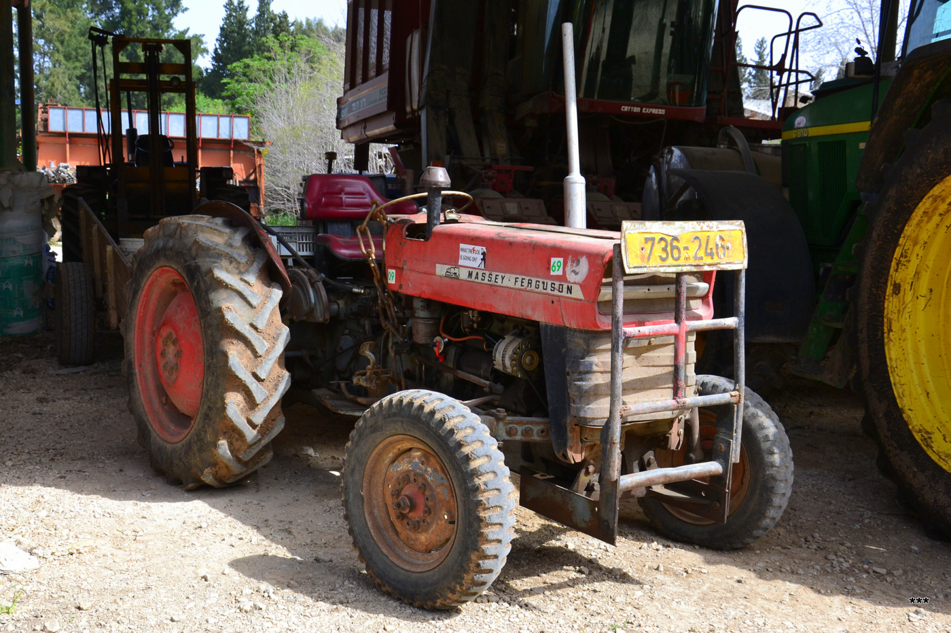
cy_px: 316
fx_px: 1109
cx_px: 476
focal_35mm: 42
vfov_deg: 31.9
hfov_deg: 46.4
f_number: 10
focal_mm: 28
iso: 400
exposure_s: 1/320
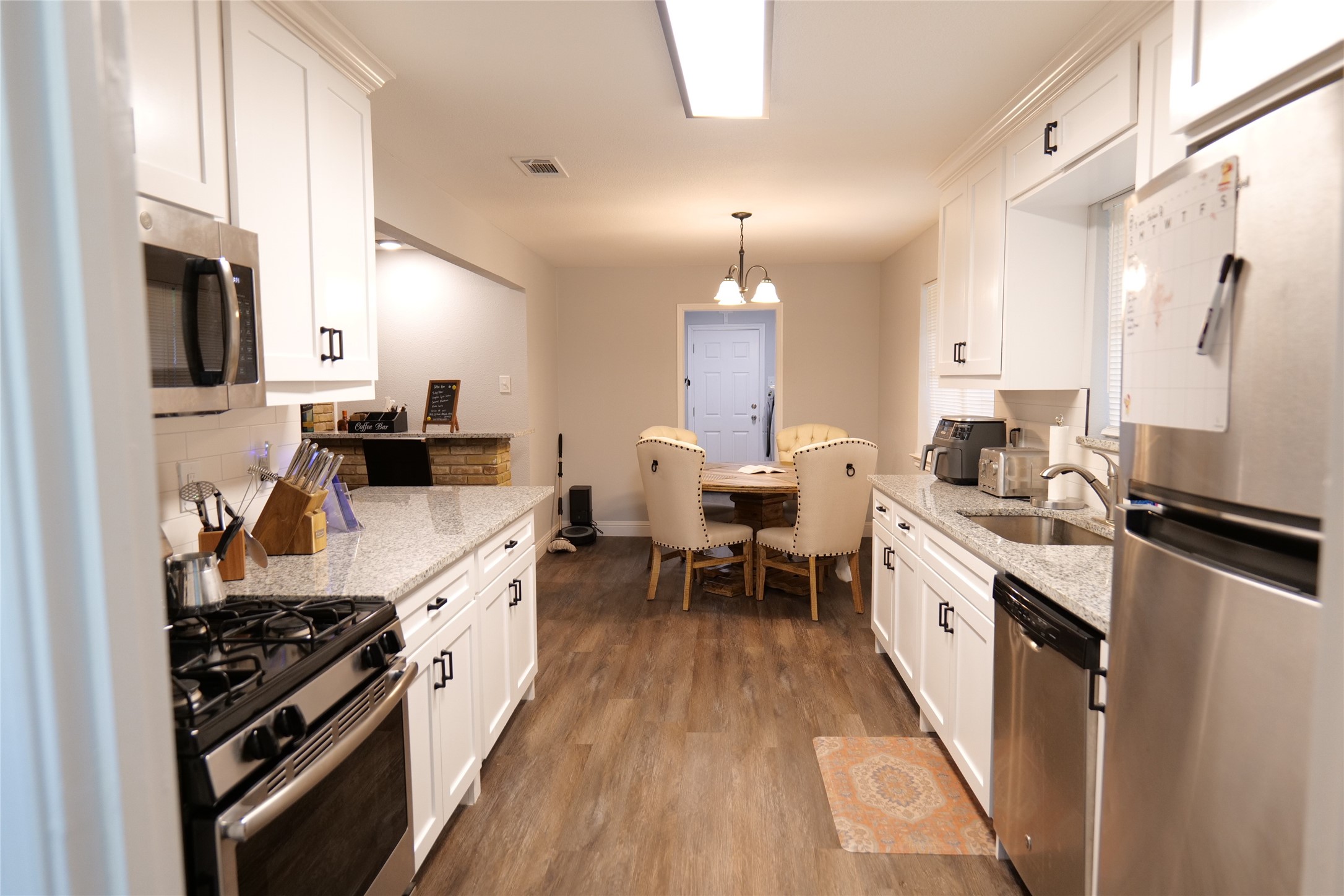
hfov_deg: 81.2
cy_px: 448
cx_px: 672
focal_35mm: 21
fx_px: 784
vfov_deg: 59.5
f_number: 3.6
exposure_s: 1/60
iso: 1600
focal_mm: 21
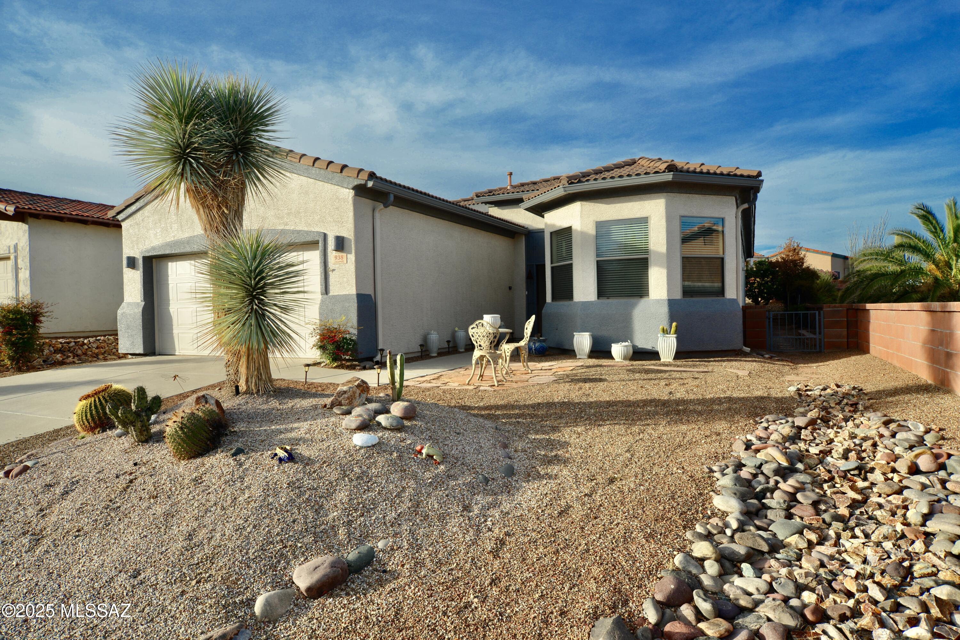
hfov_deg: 78.6
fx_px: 587
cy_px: 320
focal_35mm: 22
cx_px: 480
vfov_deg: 57.2
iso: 200
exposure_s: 1/200
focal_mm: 22
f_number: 11
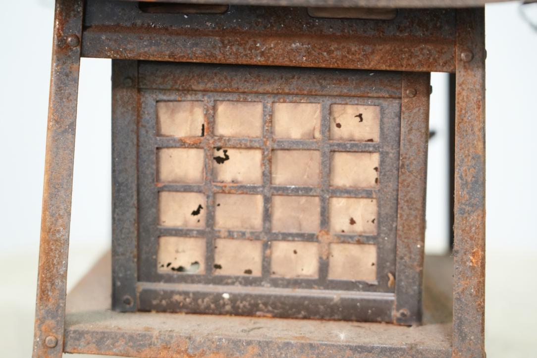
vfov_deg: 13.0
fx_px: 1566
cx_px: 268
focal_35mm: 105
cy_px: 179
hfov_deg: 19.5
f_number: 4
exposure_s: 1/125
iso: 5000
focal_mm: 105
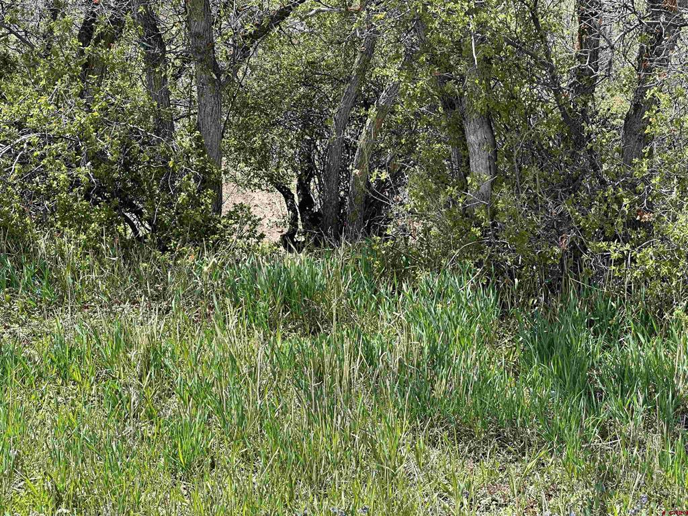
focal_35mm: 77
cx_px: 344
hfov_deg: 25.3
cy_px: 258
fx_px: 1530
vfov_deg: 19.1
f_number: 2.8
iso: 32
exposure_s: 1/184
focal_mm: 9
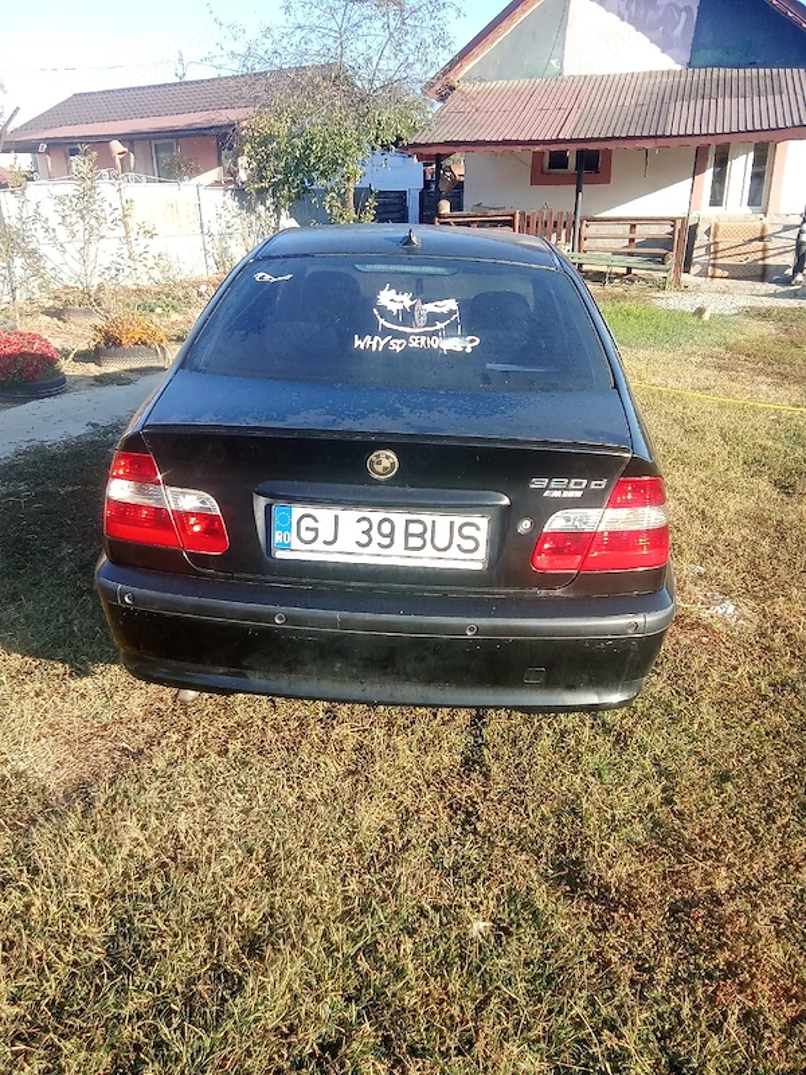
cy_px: 538
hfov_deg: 49.7
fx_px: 869
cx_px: 403
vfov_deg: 63.4
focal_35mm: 28
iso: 100
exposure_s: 1/385
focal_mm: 2.78
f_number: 2
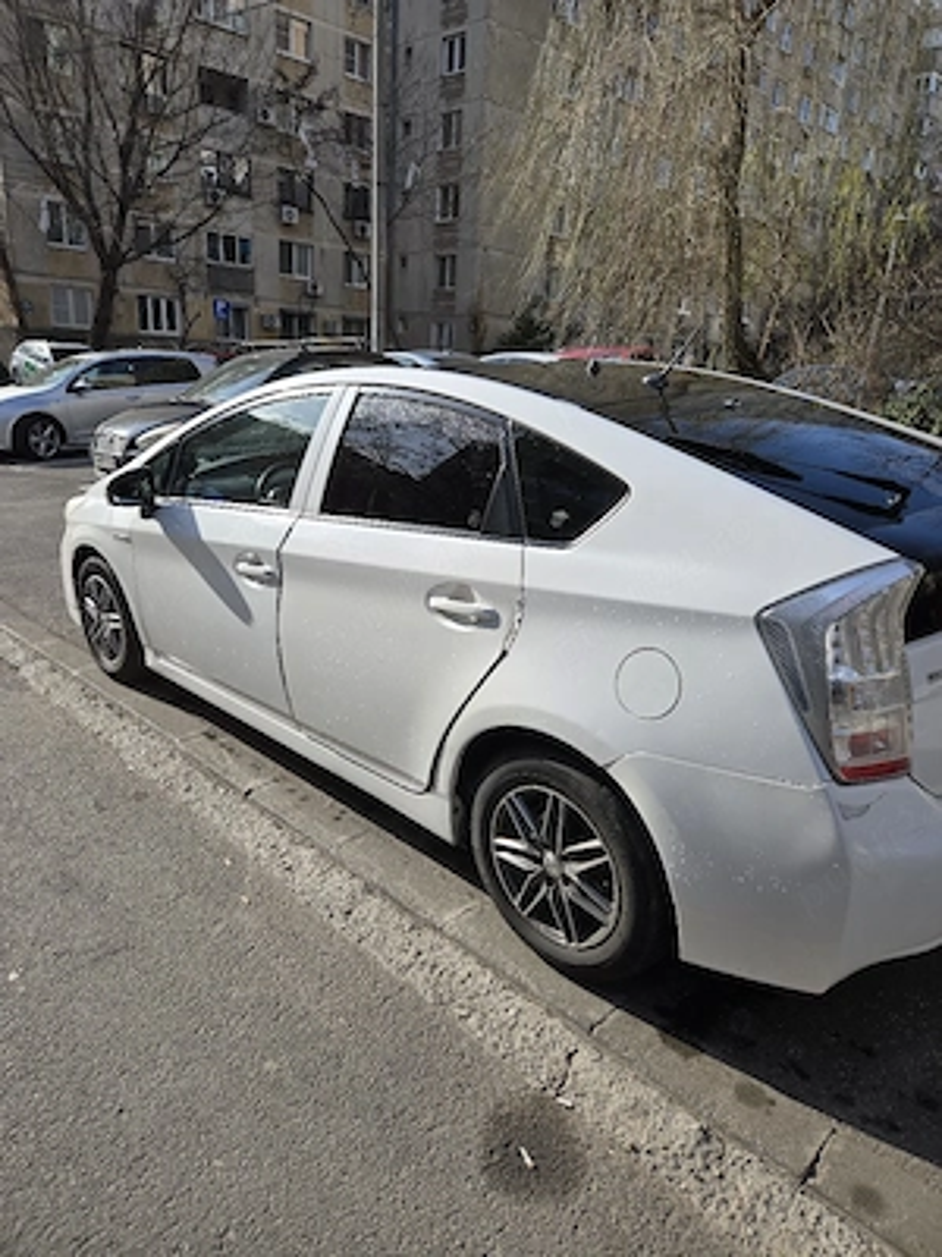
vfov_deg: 73.9
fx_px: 835
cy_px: 628
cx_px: 471
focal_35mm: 23
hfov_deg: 58.9
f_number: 1.8
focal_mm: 5.4
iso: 50
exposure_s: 1/3333
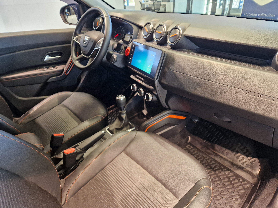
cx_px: 139
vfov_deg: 58.9
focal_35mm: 23
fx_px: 185
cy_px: 104
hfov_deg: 73.9
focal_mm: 5.4
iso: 500
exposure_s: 1/100
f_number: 1.8
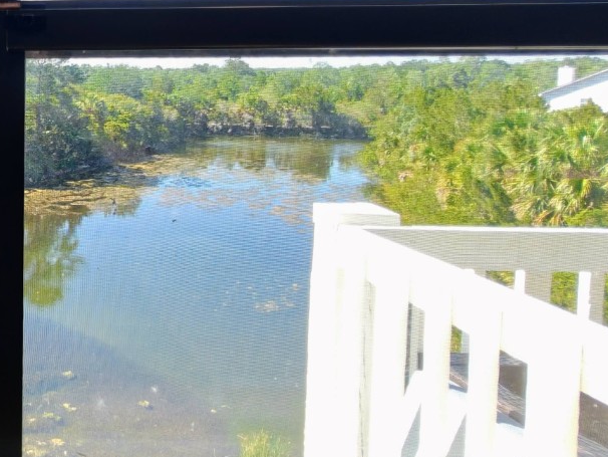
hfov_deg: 38.7
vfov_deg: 36.9
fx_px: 668
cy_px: 115
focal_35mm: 38
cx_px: -88
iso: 50
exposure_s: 1/199
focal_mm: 2.31
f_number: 2
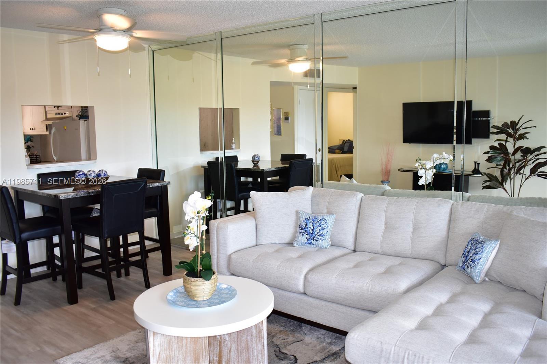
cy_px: 182
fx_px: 456
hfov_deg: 61.9
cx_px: 274
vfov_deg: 43.6
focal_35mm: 30
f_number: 4.5
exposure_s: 1/60
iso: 720
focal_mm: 20
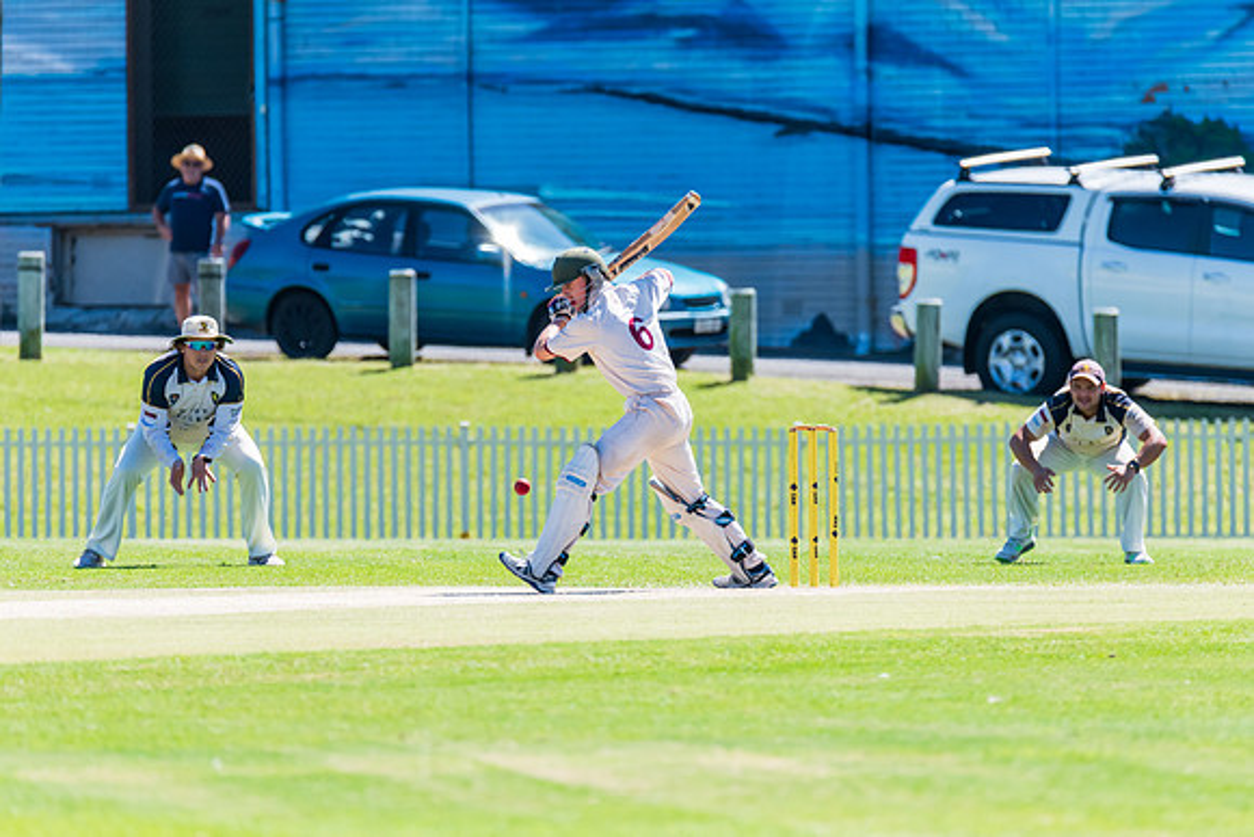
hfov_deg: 3.8
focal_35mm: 538
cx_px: 626
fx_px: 18753
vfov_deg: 2.6
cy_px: 390
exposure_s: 1/2000
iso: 640
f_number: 6.3
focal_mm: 460
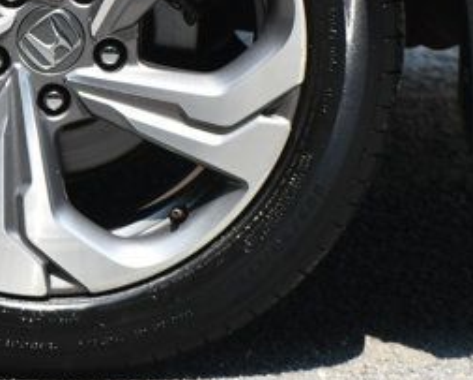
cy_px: 23
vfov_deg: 3.6
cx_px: 47
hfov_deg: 4.4
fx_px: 6083
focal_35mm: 434
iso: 110
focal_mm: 122
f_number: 8
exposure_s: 1/250
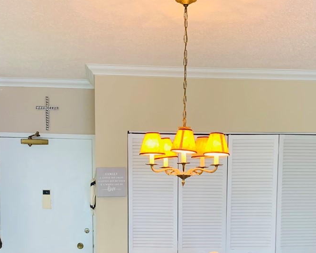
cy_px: 267
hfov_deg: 30.9
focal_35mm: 61
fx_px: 571
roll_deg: -0.6
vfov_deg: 23.7
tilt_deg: -6.2
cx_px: 168
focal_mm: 4.25
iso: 160
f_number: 1.8
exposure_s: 1/60
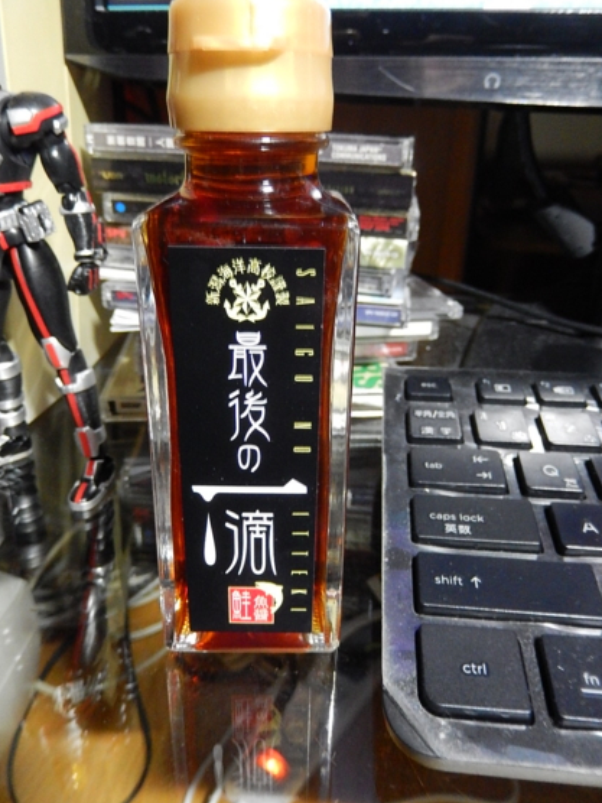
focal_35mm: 27
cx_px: 293
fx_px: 626
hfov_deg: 51.3
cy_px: 371
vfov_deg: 65.2
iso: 800
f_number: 3.4
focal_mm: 4.5
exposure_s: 1/5
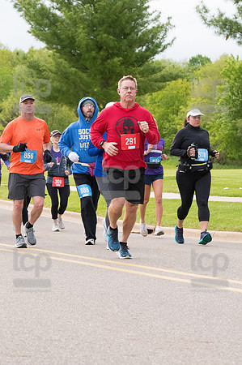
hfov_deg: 9.1
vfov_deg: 13.7
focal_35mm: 150
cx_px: 121
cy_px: 182
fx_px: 1516
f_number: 7.1
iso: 4000
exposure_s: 1/1600
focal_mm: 100
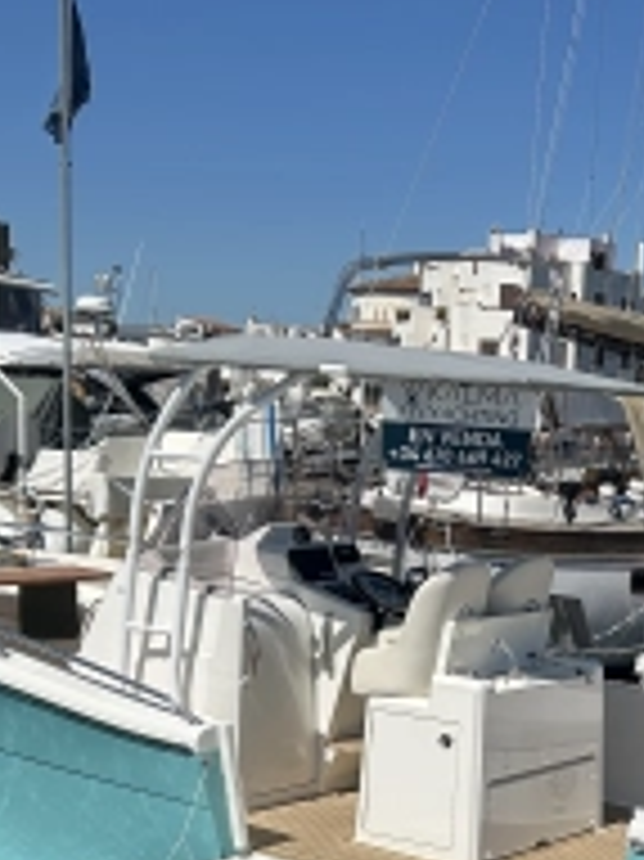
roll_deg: -3.6
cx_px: 540
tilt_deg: -10.4
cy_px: 768
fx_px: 1862
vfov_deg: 25.2
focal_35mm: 75
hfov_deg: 19.4
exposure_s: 1/8696
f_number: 1.5
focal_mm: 5.7
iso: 50
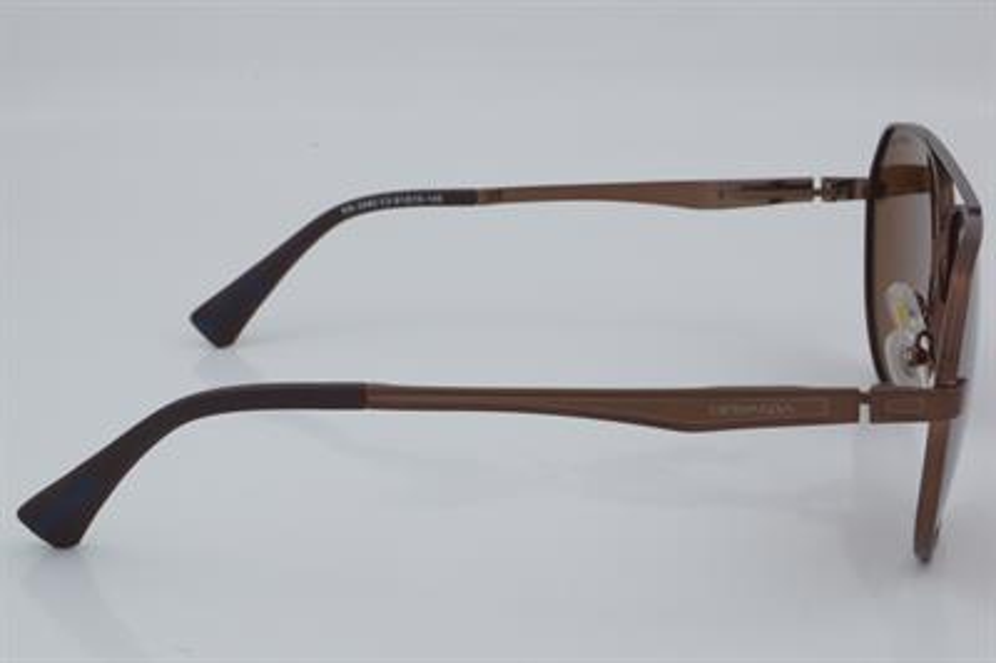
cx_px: 498
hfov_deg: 27.0
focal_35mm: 75
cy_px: 332
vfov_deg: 18.2
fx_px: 2073
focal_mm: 50
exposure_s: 1/4
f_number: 32
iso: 100
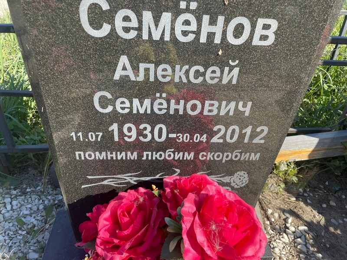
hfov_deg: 67.3
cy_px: 130
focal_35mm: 26
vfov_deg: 53.1
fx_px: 261
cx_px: 174
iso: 32
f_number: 1.6
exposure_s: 1/1511
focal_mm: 4.2
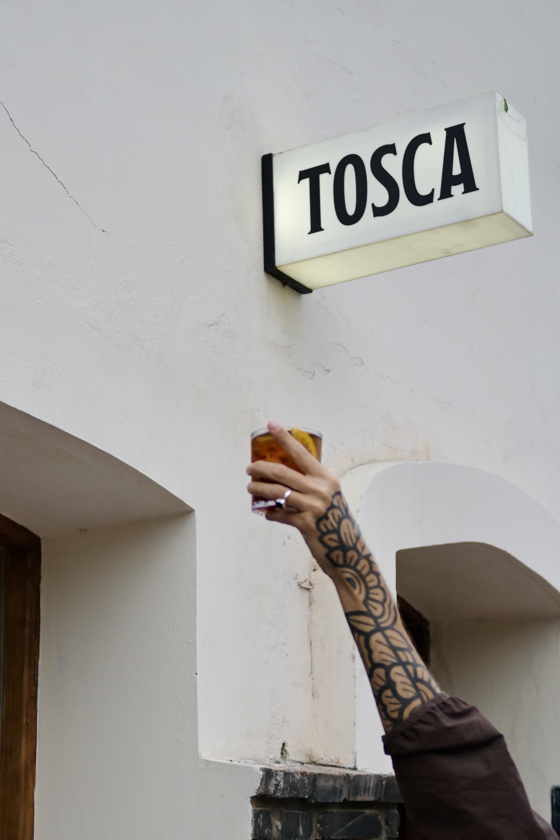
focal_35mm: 42
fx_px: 980
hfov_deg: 31.9
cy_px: 420
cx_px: 280
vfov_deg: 46.4
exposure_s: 1/500
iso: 100
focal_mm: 28
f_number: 2.8
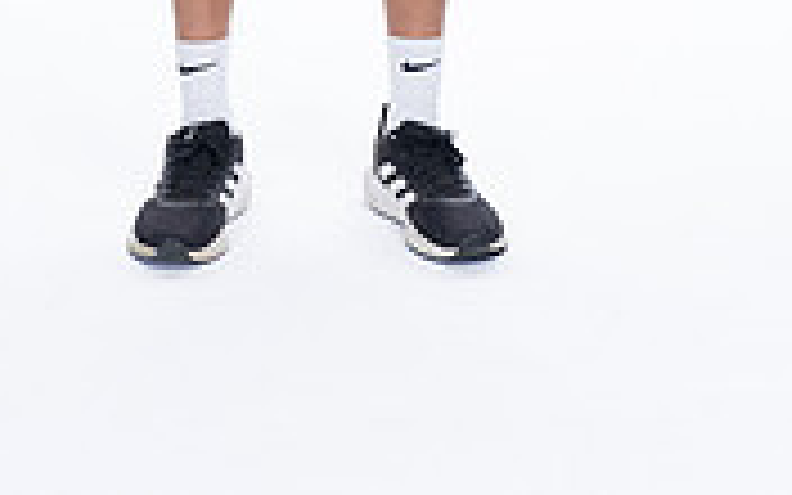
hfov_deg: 12.9
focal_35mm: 162
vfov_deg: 7.7
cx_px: 288
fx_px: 3497
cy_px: -513
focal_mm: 62
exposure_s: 1/250
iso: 400
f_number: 5.6
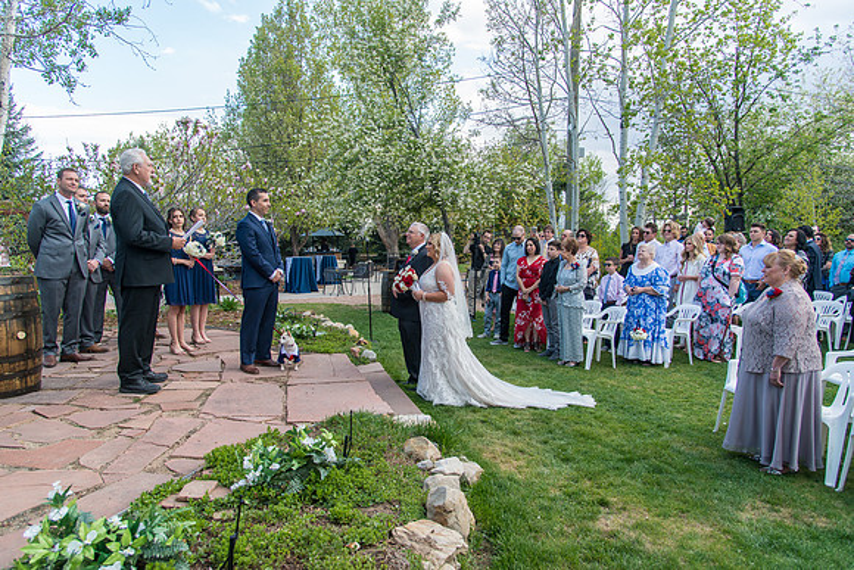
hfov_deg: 73.7
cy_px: 285
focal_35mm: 24
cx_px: 427
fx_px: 569
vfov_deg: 53.2
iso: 400
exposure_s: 1/320
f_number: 5
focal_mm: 24
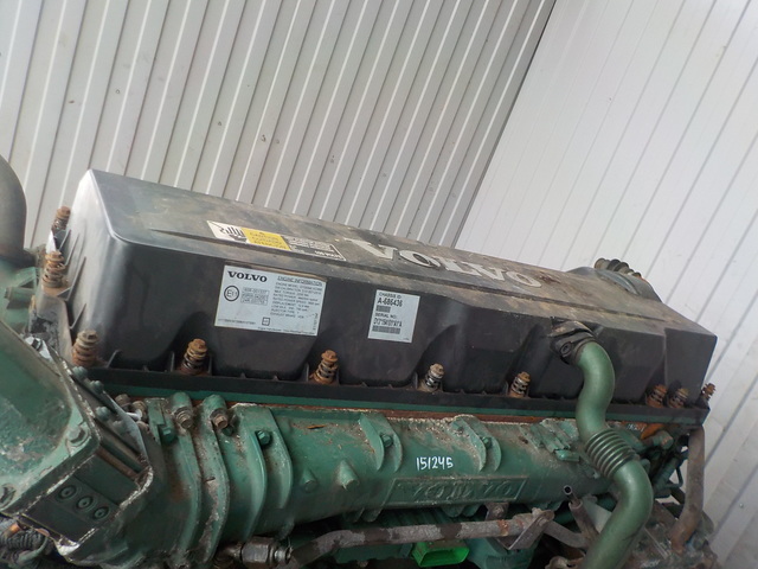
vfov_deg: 46.8
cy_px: 284
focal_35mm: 30
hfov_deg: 60.0
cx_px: 379
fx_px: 657
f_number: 3.3
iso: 220
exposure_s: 1/30
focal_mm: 4.1
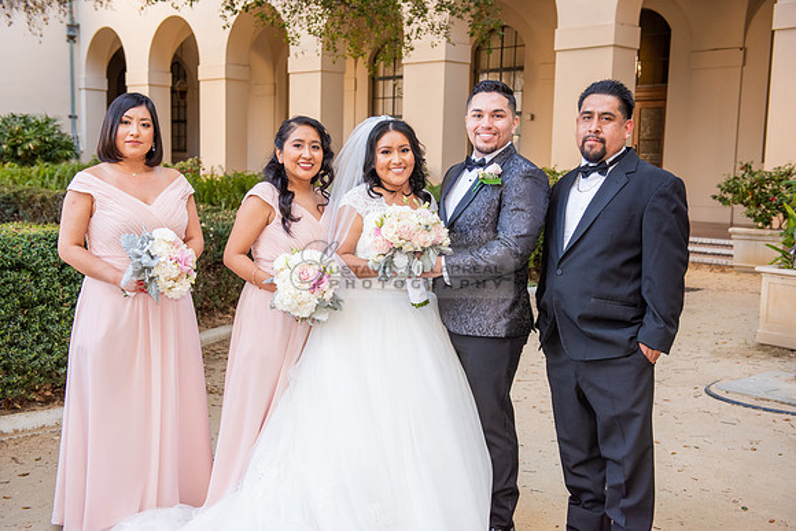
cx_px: 398
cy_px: 266
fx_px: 973
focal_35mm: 44
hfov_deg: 44.5
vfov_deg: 30.5
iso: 640
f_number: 4.5
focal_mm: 44
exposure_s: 1/200
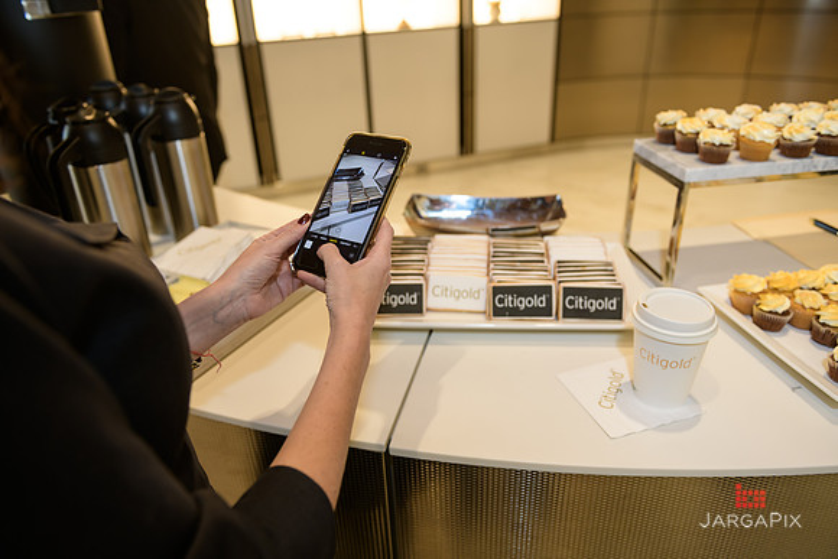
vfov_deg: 48.0
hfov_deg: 67.4
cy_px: 280
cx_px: 419
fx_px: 629
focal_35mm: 27
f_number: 3.2
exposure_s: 1/125
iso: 400
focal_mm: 27
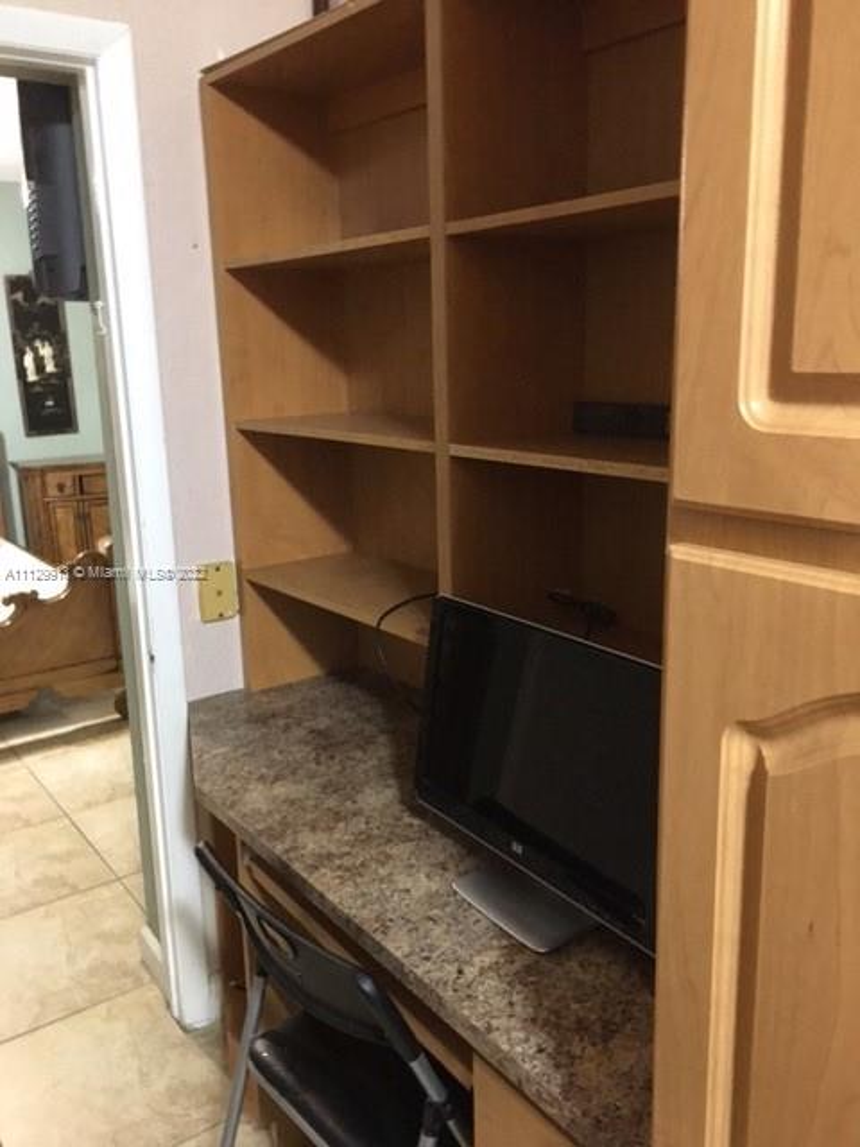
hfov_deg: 48.2
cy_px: 574
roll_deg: -0.1
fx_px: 961
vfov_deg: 61.7
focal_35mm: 29
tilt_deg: -10.7
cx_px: 430
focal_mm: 4.15
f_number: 2.2
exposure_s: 1/4
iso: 80
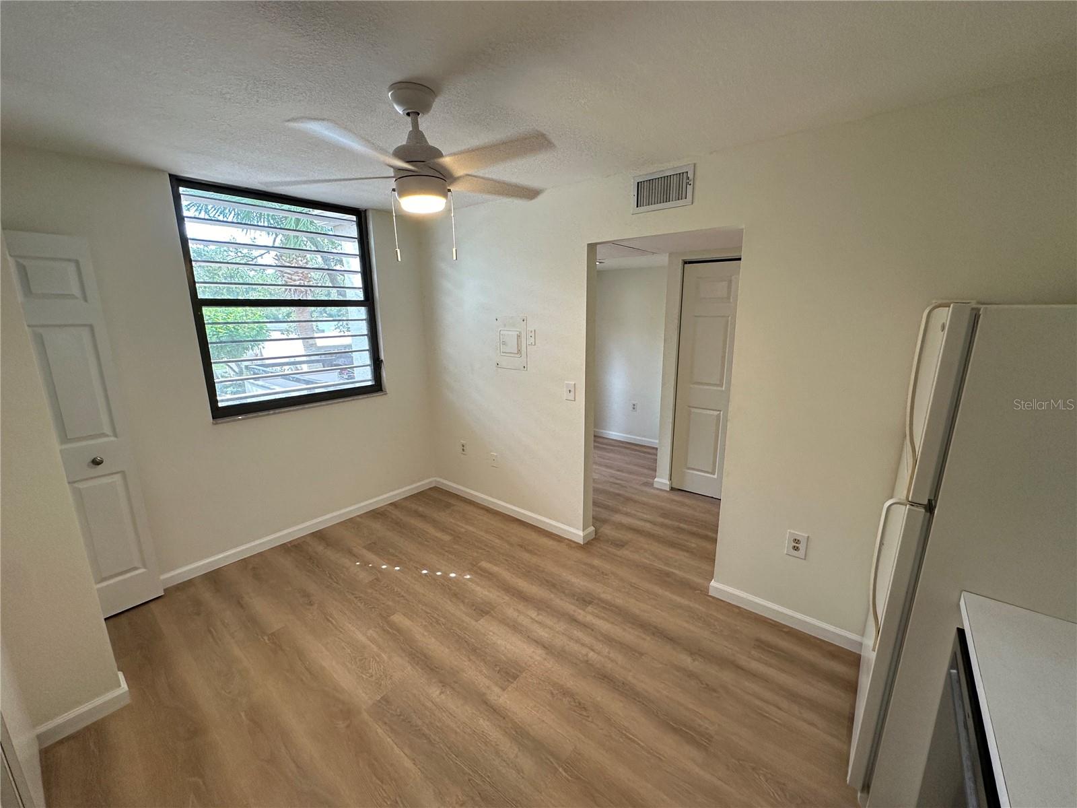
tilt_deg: -11.7
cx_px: 538
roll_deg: +0.2
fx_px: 436
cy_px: 404
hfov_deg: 102.1
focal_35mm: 14
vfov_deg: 85.7
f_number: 2.2
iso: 160
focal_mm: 2.22
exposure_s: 1/120
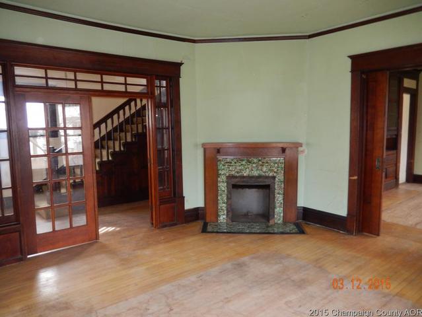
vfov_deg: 54.9
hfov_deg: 69.4
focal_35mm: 25
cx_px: 211
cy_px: 158
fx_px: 305
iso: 250
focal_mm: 4.5
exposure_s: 1/30
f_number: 3.4
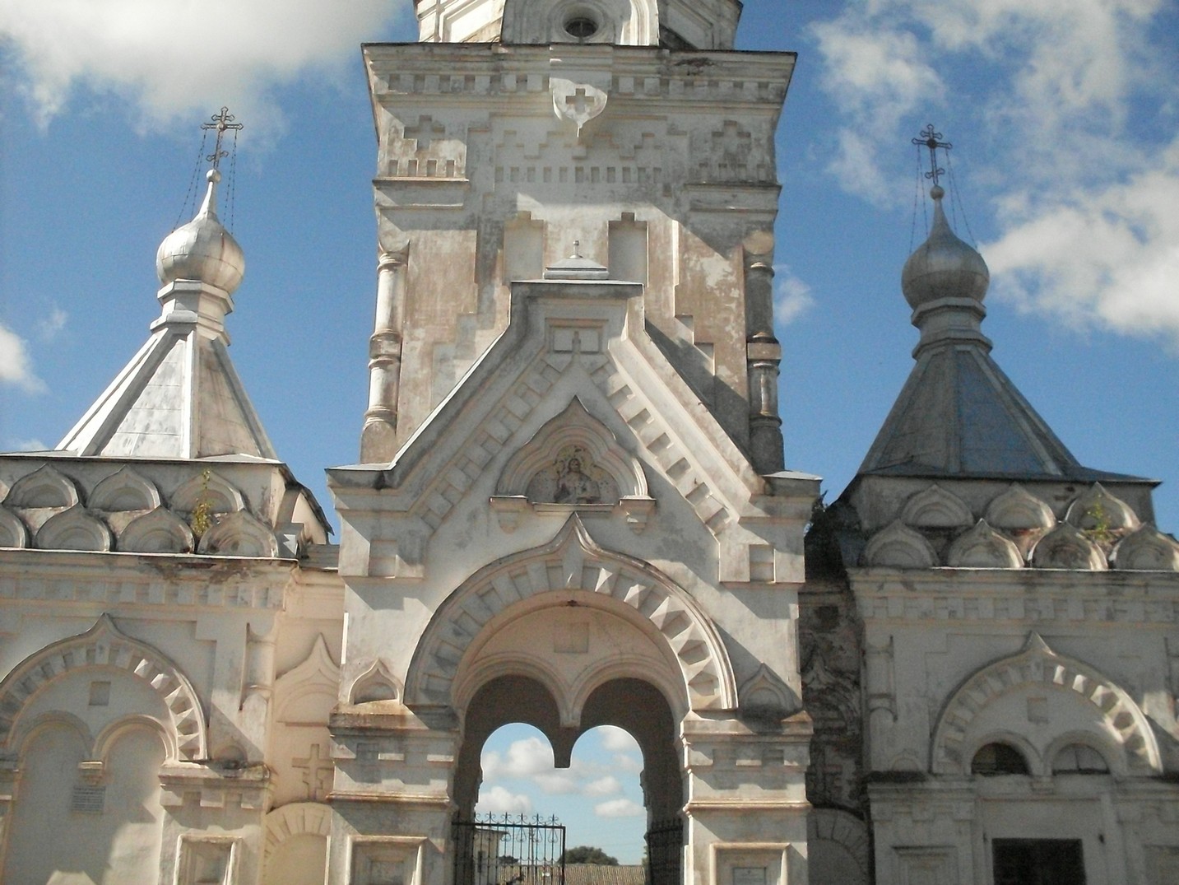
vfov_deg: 37.7
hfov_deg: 49.0
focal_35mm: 38
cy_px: 442
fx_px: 1294
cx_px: 590
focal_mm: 6.3
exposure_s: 1/1000
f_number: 8.4
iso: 400
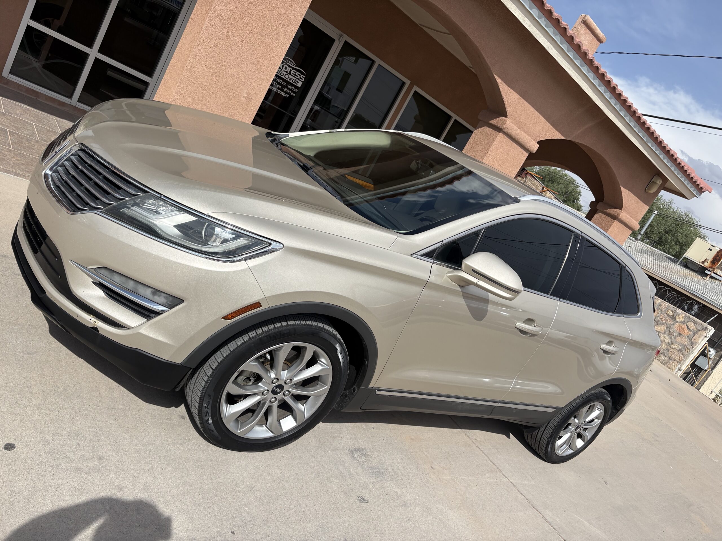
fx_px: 542
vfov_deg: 53.1
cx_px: 361
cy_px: 270
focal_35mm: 26
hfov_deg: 67.3
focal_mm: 5.96
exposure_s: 1/4608
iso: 50
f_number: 1.6
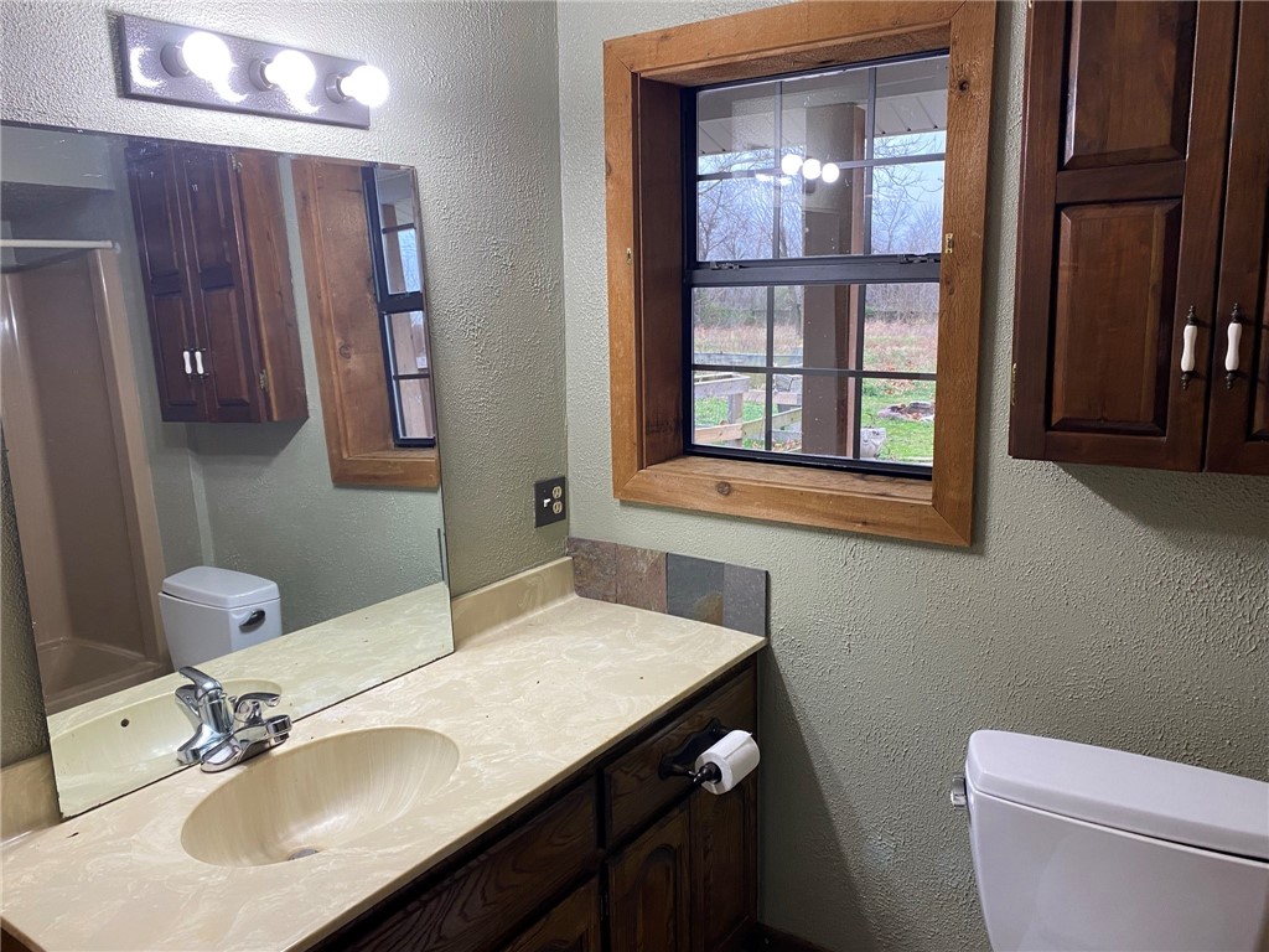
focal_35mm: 26
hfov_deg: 67.3
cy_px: 476
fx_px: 953
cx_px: 634
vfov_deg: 53.1
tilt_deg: -10.9
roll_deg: +2.1
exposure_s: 1/60
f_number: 1.8
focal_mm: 4.25
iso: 125
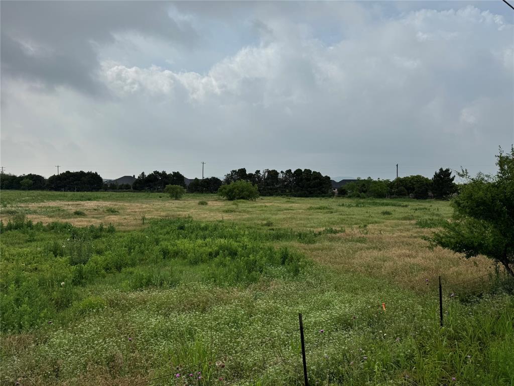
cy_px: 193
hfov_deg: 71.6
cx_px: 257
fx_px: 356
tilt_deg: -2.1
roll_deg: -1.4
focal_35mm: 24
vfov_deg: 56.8
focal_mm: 6.76
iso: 80
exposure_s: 1/7937
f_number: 1.78
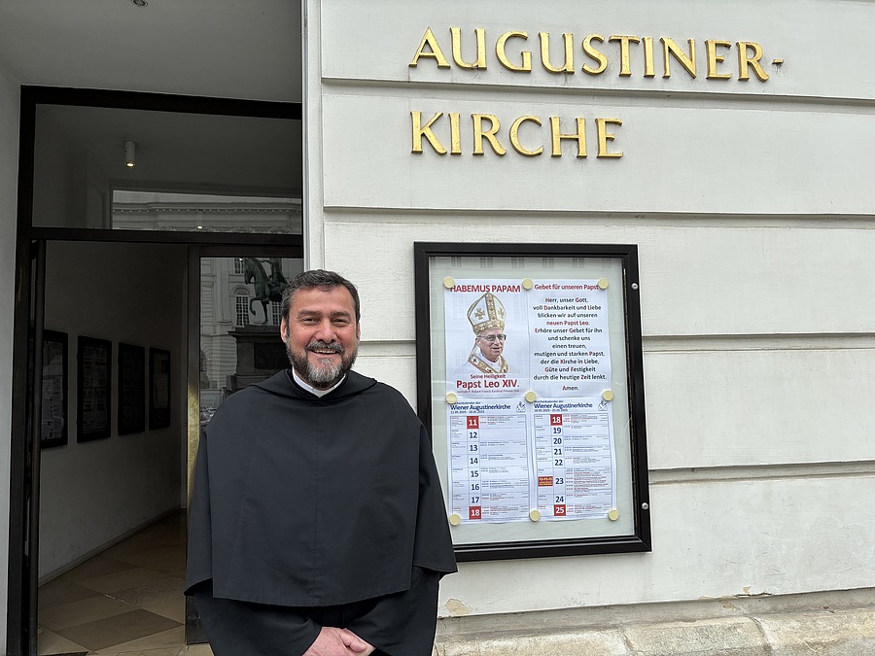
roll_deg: +0.7
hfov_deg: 67.3
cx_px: 438
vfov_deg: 53.1
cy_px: 328
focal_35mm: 26
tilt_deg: +4.2
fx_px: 657
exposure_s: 1/1068
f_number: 1.6
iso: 50
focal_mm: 5.96
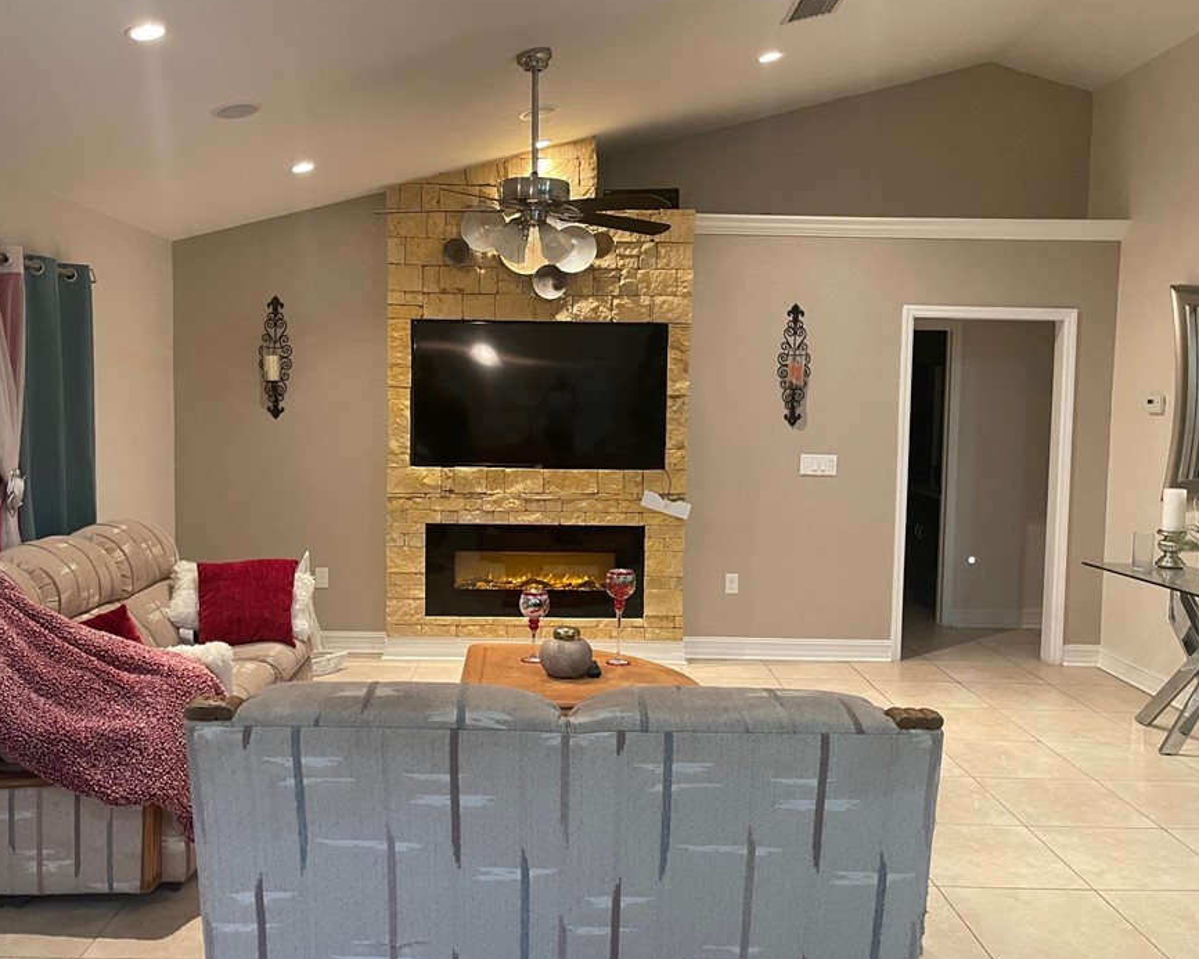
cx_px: 561
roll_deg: -1.8
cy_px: 468
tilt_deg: -4.2
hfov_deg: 58.7
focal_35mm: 30
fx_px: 1065
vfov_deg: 48.5
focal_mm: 5.1
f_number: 1.6
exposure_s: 1/40
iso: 400
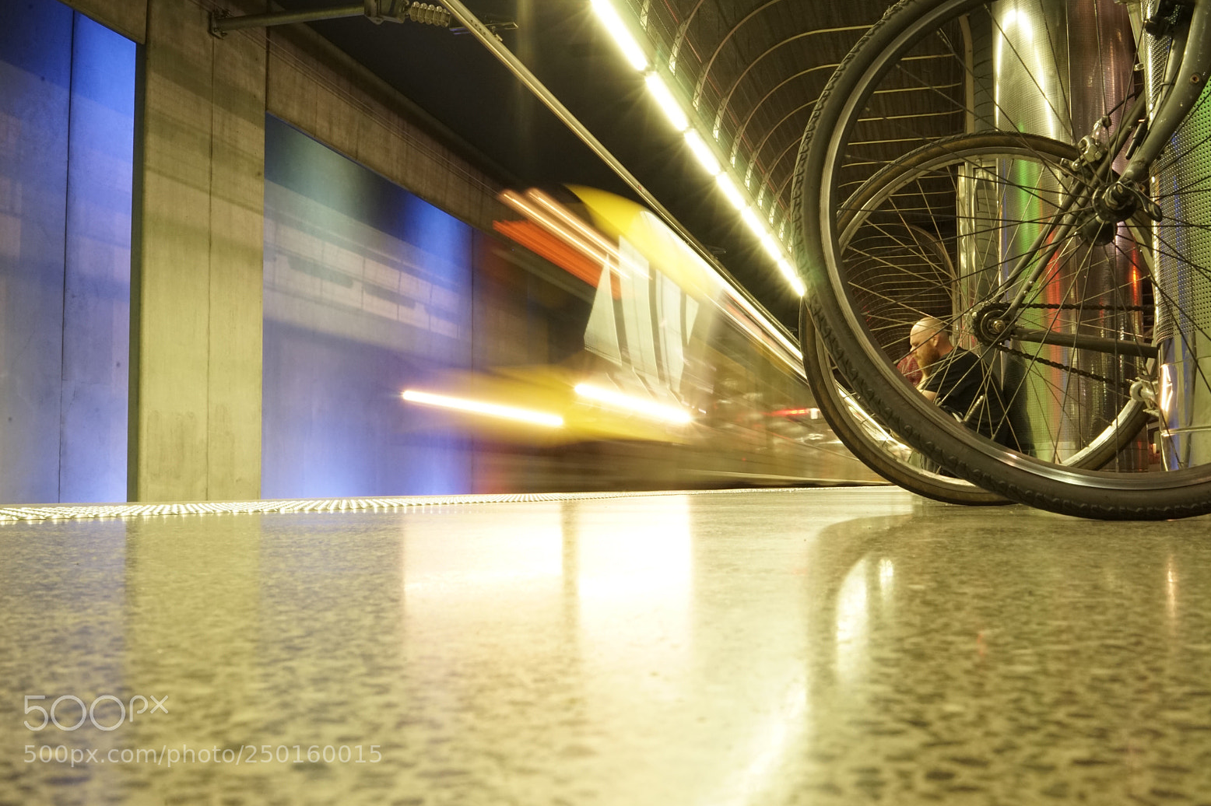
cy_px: 401
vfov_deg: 36.8
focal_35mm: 36
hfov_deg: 53.2
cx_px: 598
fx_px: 1210
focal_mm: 35
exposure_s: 1
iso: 1250
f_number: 22
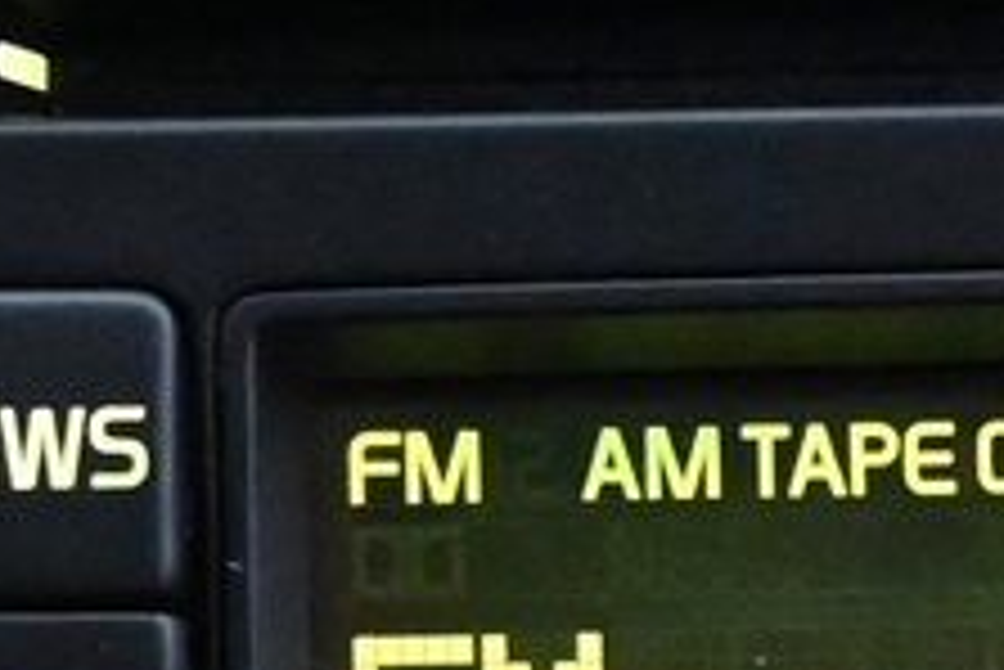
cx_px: 792
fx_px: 7283
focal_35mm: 261
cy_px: 863
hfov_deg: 7.9
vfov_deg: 5.2
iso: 7200
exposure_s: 1/40
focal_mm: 24
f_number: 4.2
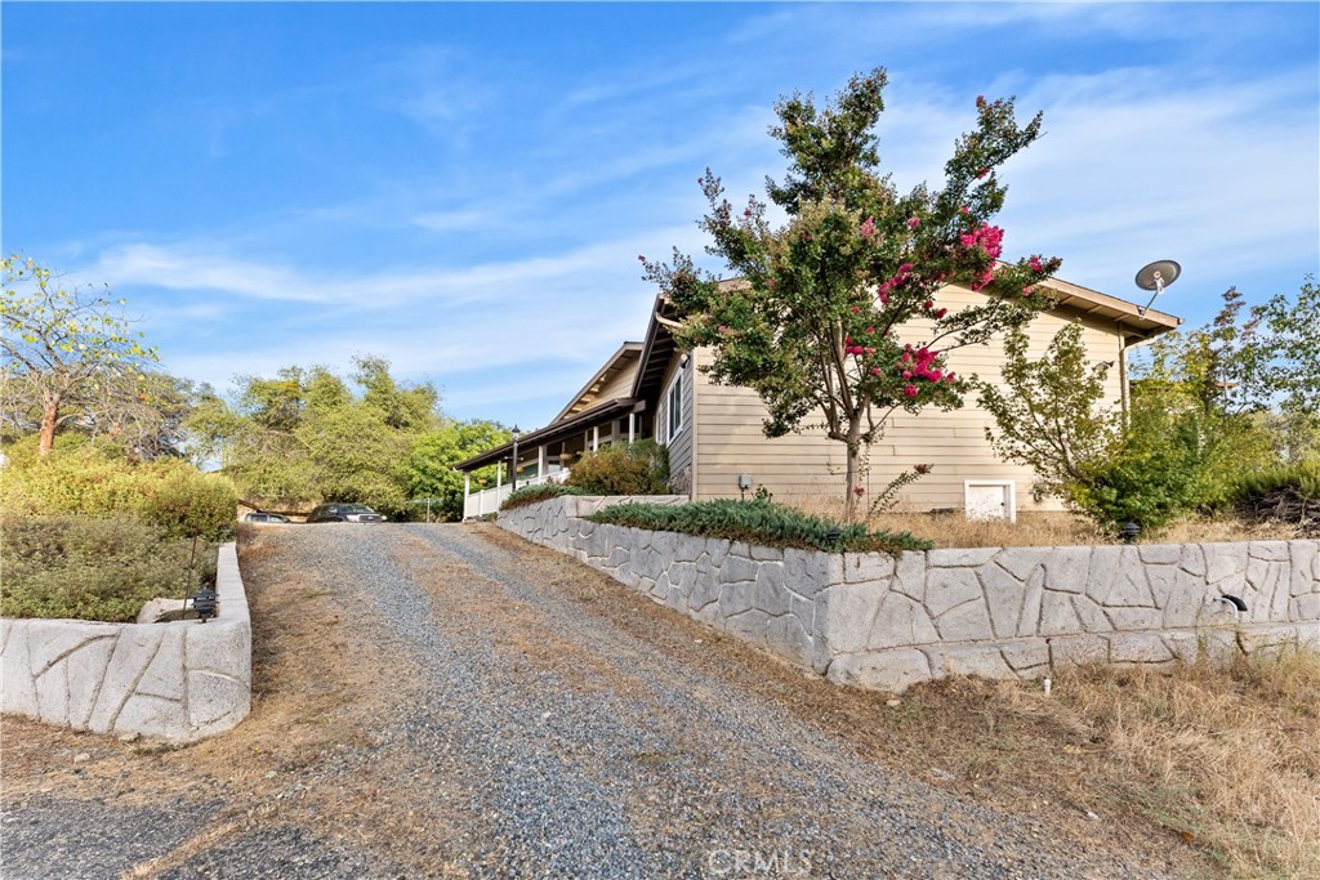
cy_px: 440
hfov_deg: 104.2
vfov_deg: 81.2
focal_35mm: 14
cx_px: 660
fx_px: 513
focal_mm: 14
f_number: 6.3
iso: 80
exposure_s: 1/100
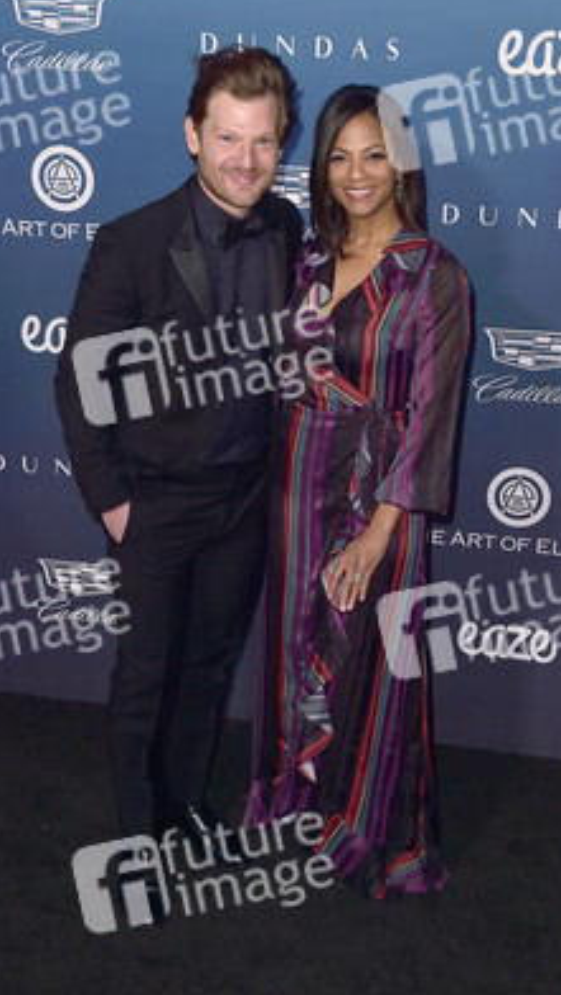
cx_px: 278
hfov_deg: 25.5
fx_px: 1241
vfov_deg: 43.7
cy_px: 492
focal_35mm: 47
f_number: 5.6
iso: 250
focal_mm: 44
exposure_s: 1/320
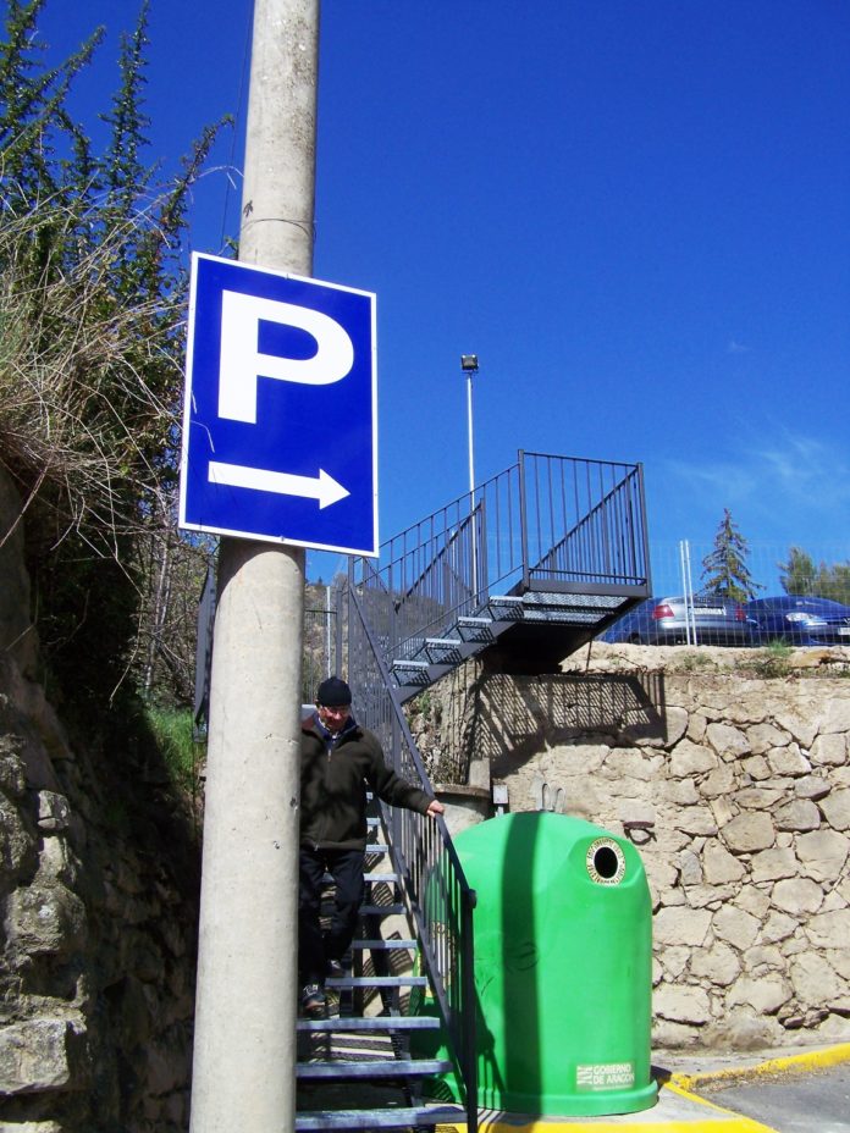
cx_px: 425
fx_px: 1244
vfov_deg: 49.0
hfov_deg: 37.7
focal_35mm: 38
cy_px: 566
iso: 64
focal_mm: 6.3
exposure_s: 1/640
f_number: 4
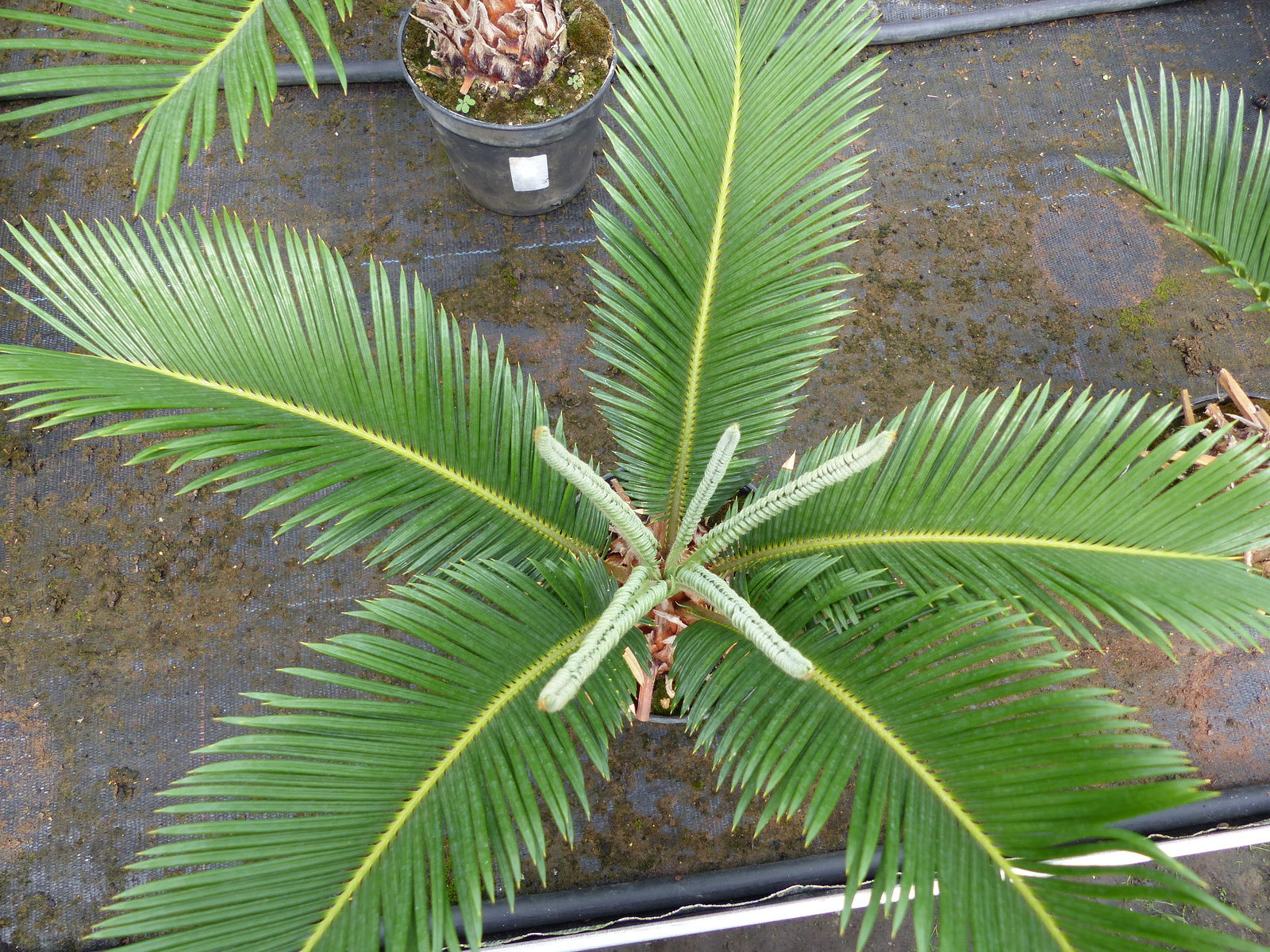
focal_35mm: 25
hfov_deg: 69.4
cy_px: 476
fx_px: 917
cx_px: 635
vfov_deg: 54.9
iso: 100
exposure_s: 1/80
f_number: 2.8
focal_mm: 4.5
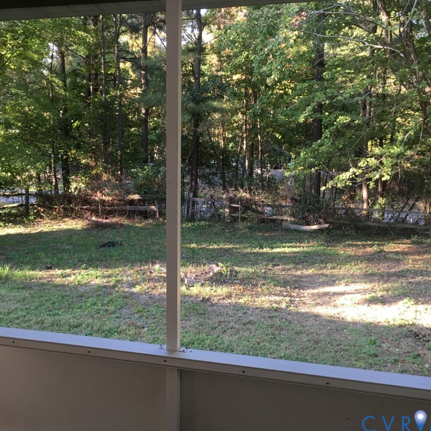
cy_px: 219
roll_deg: -1.2
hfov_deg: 47.1
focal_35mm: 35
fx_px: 493
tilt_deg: -9.9
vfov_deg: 47.2
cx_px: 185
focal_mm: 4.15
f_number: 2.2
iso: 32
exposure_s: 1/30
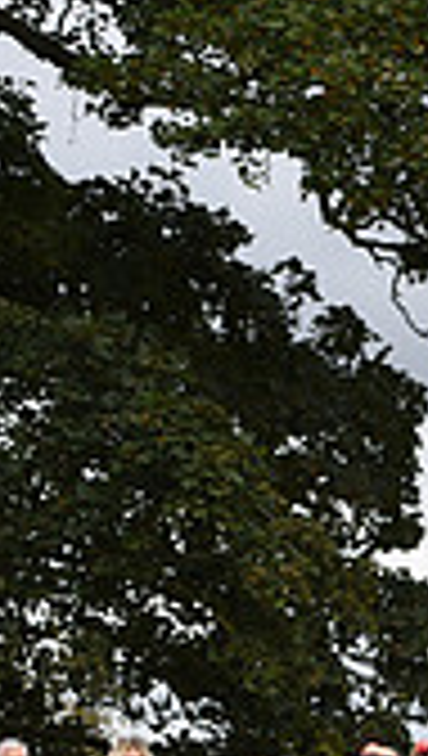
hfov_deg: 4.6
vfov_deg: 8.5
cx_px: 1293
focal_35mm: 253
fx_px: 5084
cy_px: 770
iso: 160
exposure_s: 1/1250
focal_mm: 70
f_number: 3.5
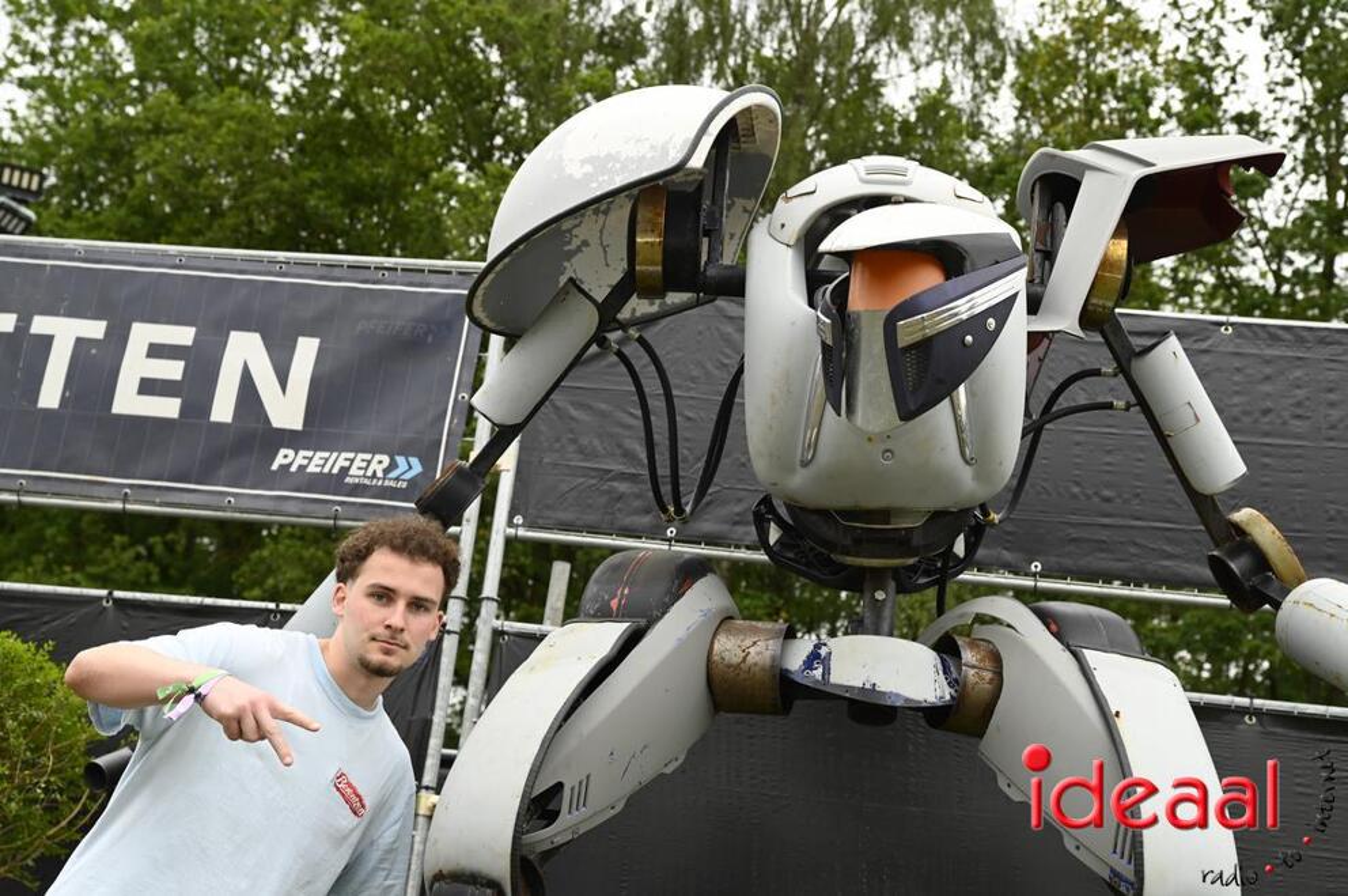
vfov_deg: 25.9
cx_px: 674
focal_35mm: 52
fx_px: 1945
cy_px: 448
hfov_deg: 38.2
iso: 200
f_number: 5.6
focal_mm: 52
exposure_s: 1/125
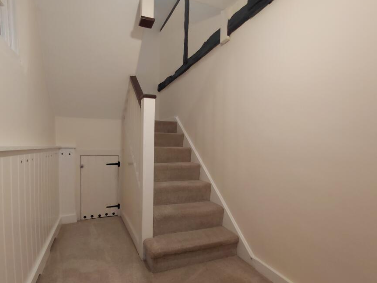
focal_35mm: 19
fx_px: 207
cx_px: 167
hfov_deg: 84.3
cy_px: 147
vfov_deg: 68.7
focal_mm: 1.64
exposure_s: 1/60
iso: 200
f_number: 2.2
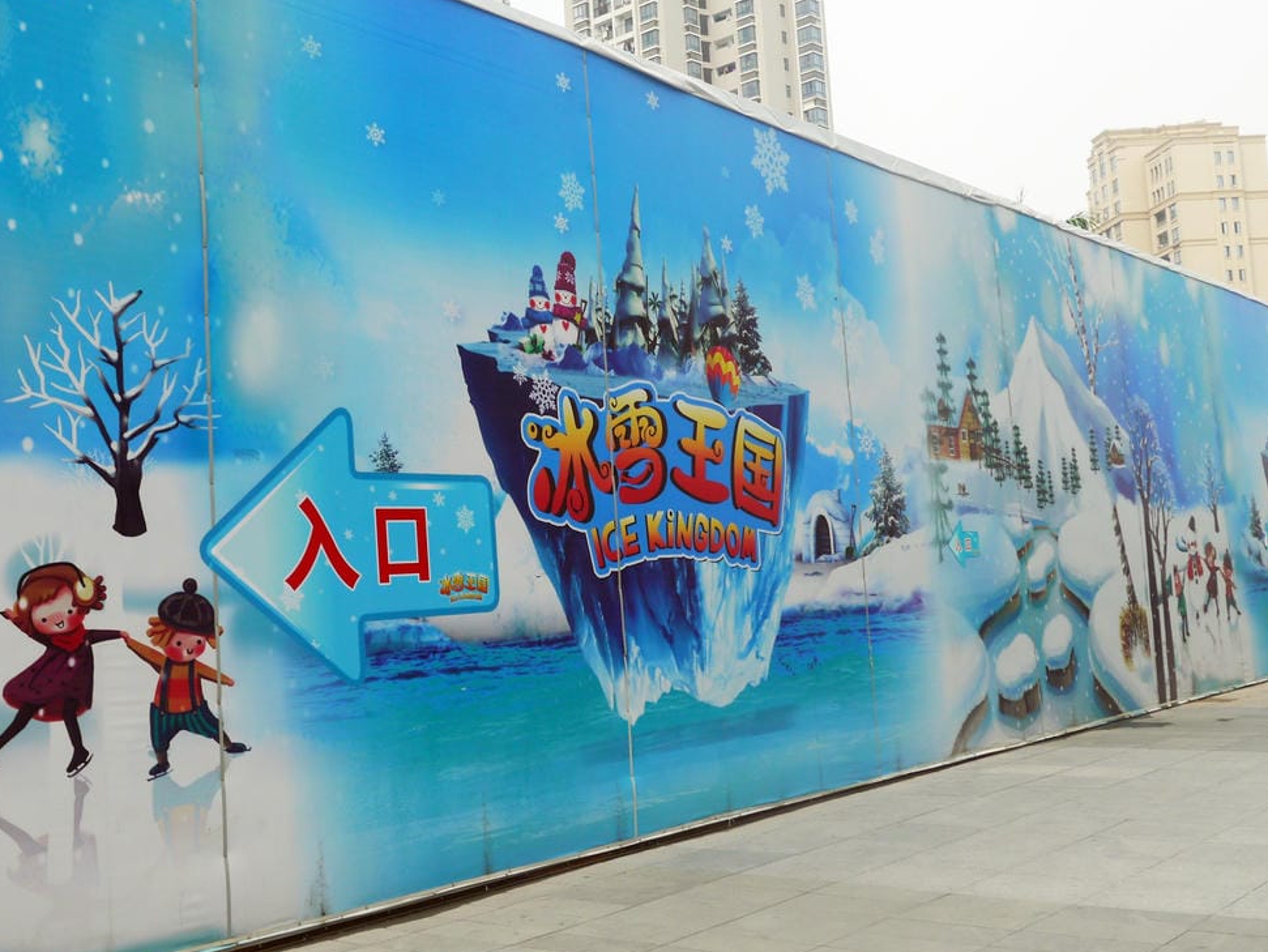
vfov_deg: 34.4
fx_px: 1539
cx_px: 524
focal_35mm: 42
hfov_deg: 44.6
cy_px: 471
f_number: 8
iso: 160
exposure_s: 1/400
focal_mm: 17
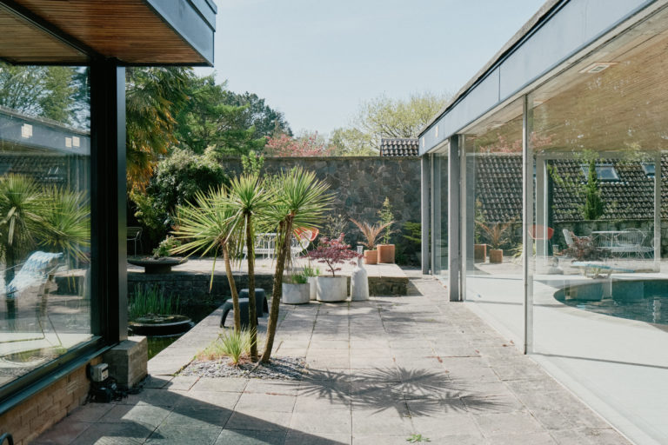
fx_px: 631
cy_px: 222
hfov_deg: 55.8
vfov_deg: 38.9
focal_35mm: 34
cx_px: 334
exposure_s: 1/1600
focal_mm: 22.7
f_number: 7.1
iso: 1600
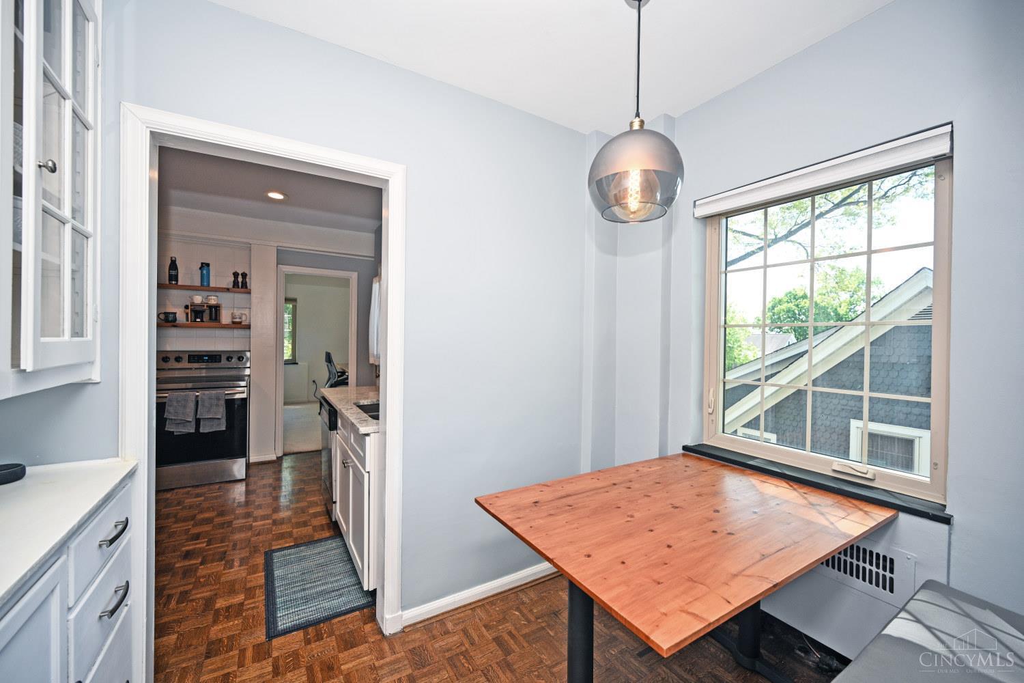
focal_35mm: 14
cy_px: 342
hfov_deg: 104.3
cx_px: 512
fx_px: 398
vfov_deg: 81.2
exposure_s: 1/100
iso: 200
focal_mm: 14
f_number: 5
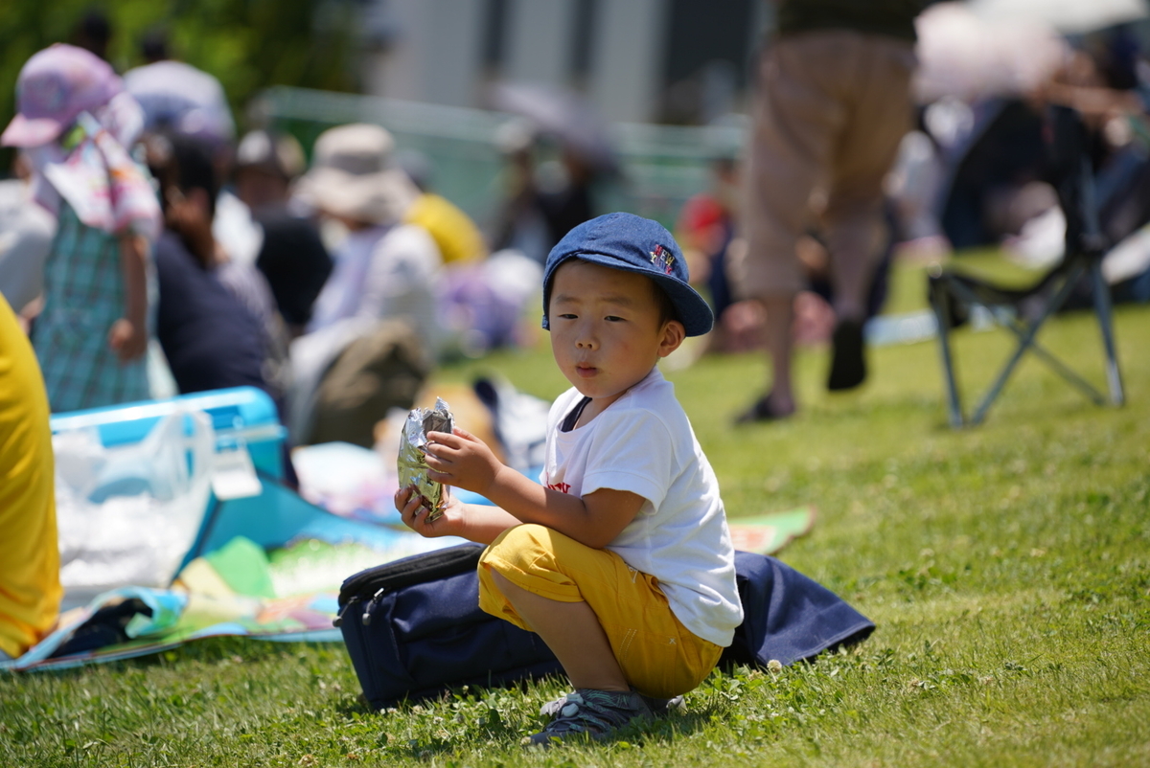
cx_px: 575
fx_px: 6393
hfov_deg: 10.3
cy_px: 384
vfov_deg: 6.9
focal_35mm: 200
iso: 100
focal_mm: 200
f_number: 4
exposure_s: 1/800
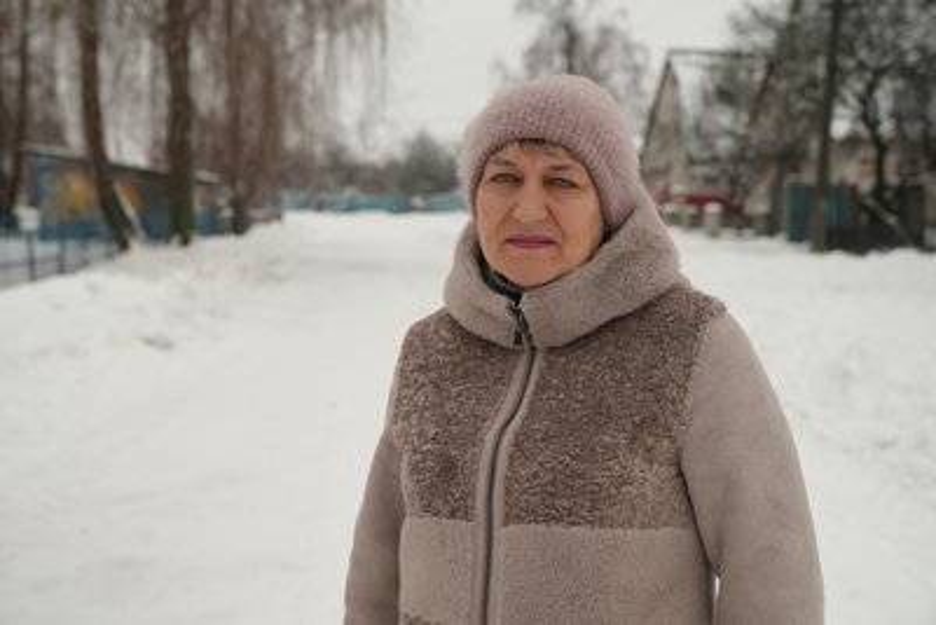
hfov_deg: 41.1
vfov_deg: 28.1
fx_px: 1248
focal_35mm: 48
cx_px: 468
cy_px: 312
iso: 640
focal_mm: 48
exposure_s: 1/160
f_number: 4
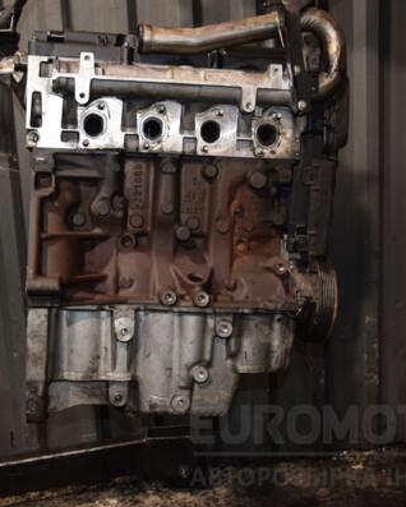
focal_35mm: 51
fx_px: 765
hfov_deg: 29.6
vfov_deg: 36.6
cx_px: 166
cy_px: 254
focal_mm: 24
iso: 800
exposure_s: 1/60
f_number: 5
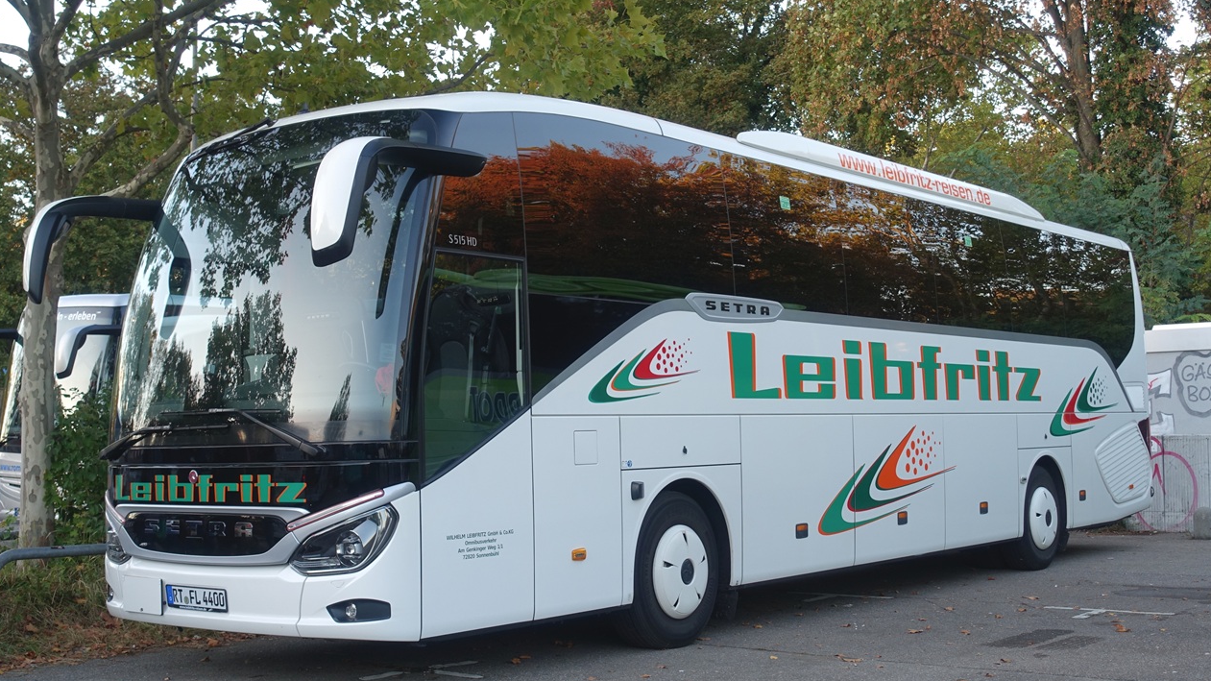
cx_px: 593
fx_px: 1445
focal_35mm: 45
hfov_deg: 45.5
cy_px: 335
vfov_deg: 26.5
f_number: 2.8
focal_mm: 15.31
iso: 125
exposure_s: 1/80
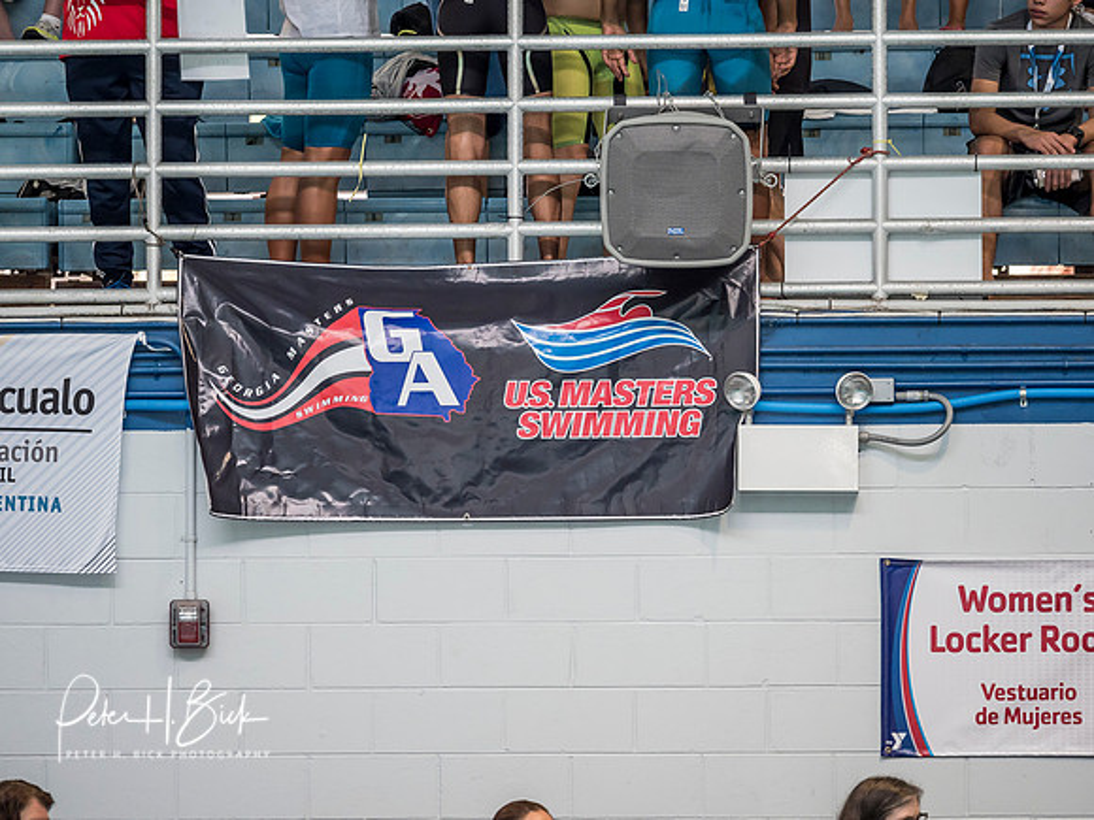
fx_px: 9481
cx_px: 547
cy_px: 410
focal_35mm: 300
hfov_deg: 6.6
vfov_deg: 5.0
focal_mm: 150
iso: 1250
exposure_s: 1/400
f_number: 2.8
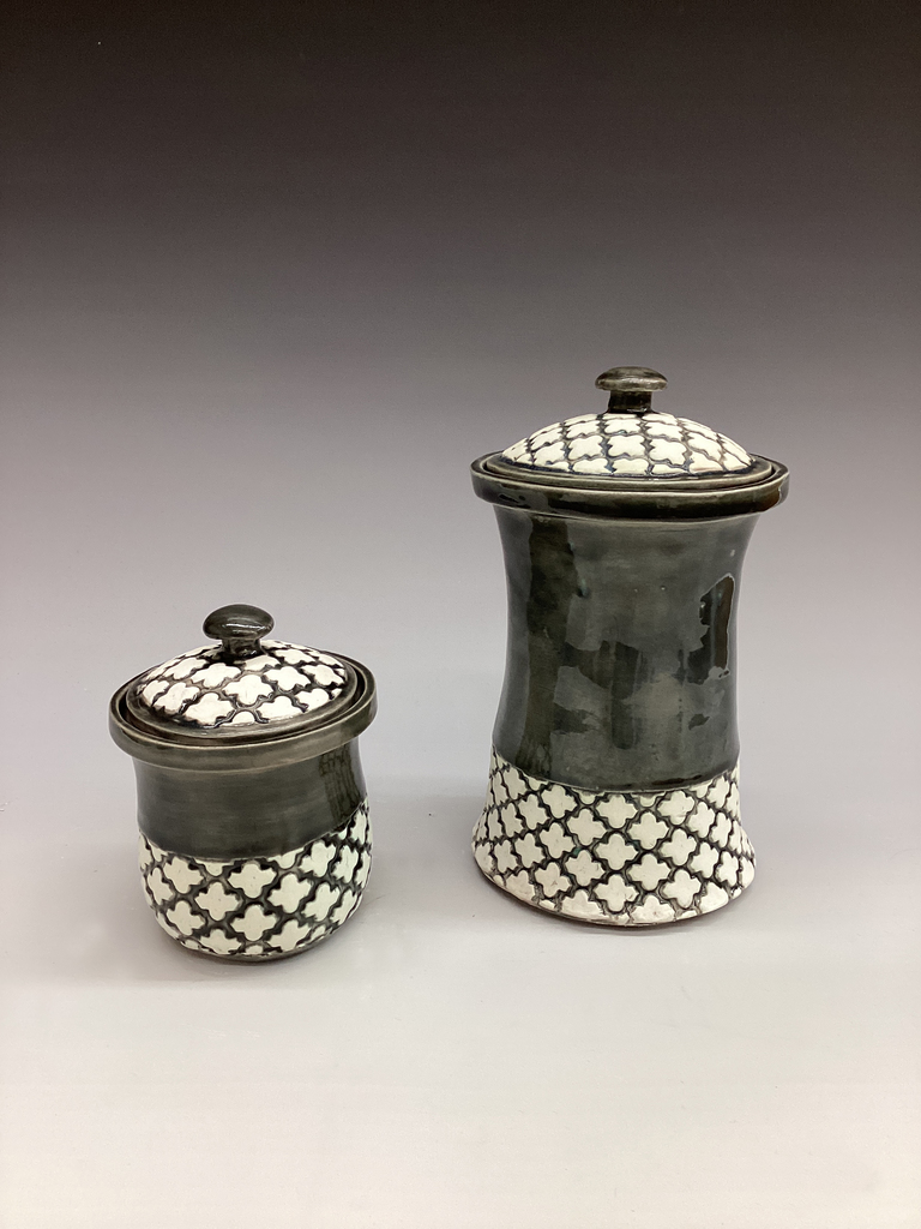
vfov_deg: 58.4
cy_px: 614
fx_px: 1100
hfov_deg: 45.4
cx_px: 460
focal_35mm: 31
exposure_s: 1/60
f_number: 2.4
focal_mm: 3.3
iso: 100
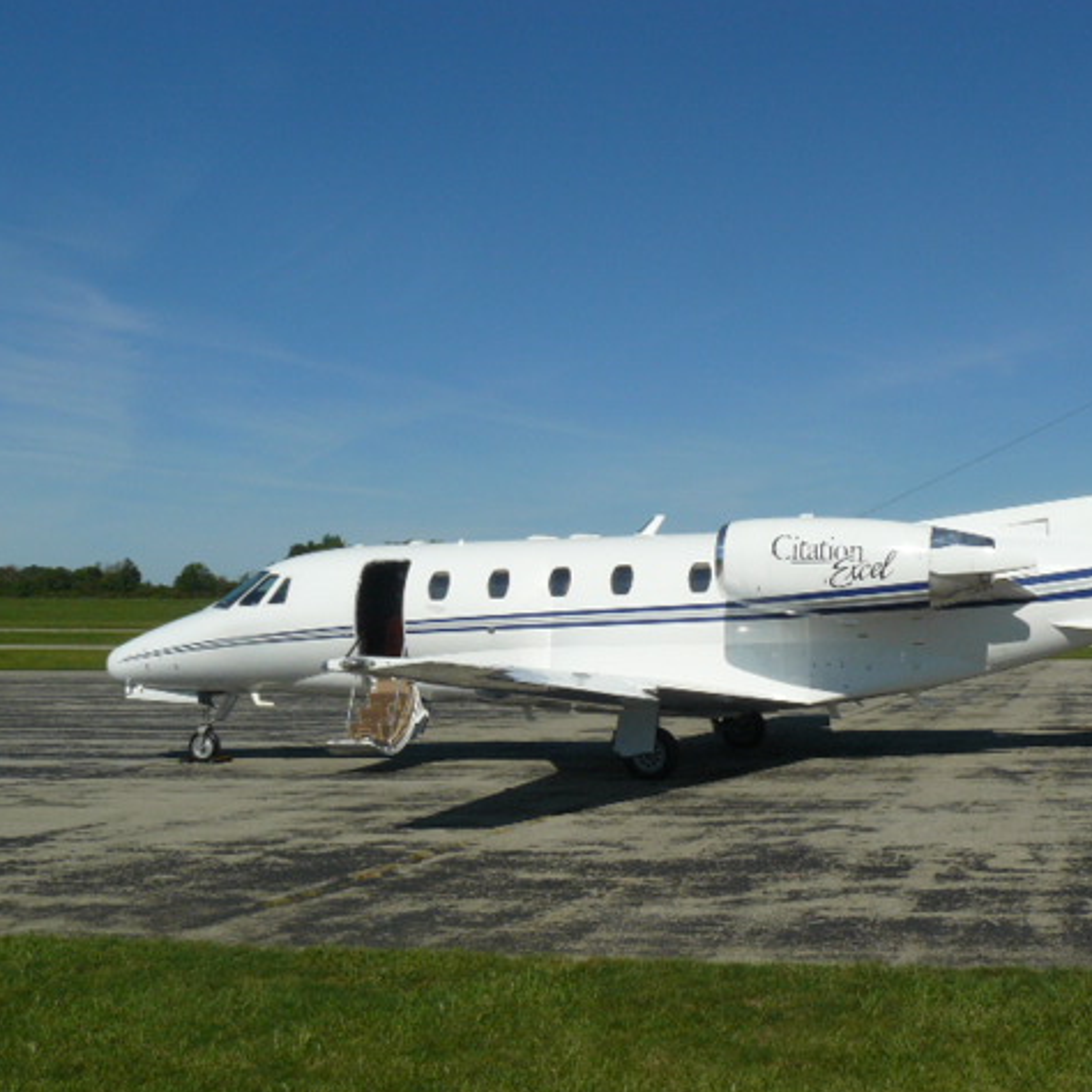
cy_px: 546
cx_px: 735
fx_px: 1535
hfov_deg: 38.7
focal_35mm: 43
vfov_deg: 39.2
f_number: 8
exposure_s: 1/500
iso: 100
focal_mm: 6
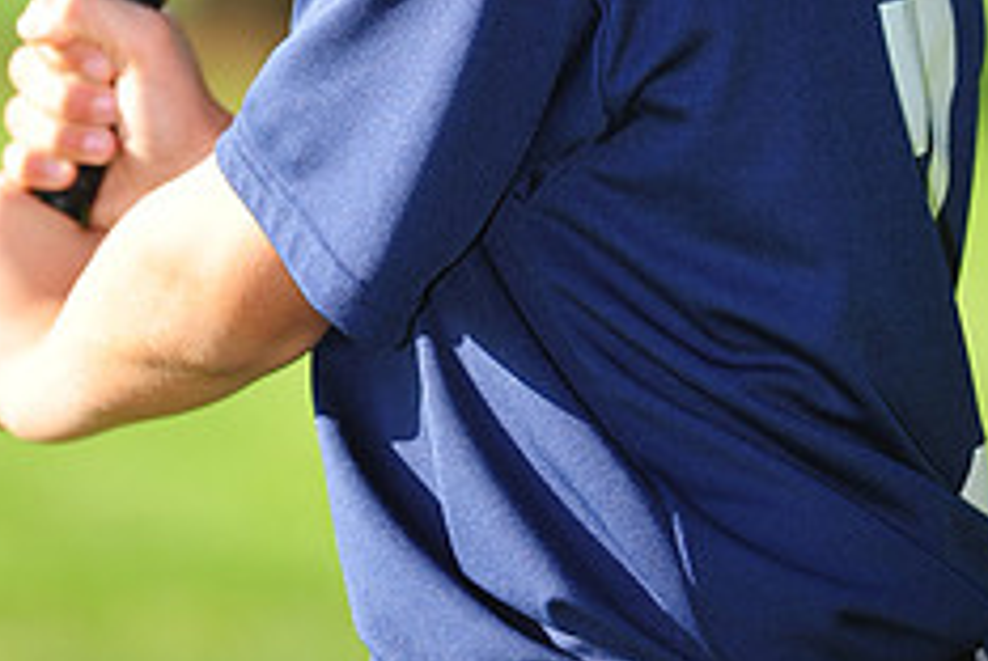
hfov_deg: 4.1
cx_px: 411
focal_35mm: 497
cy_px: -436
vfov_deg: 2.8
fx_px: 13657
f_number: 4.5
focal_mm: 200
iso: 200
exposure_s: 1/500
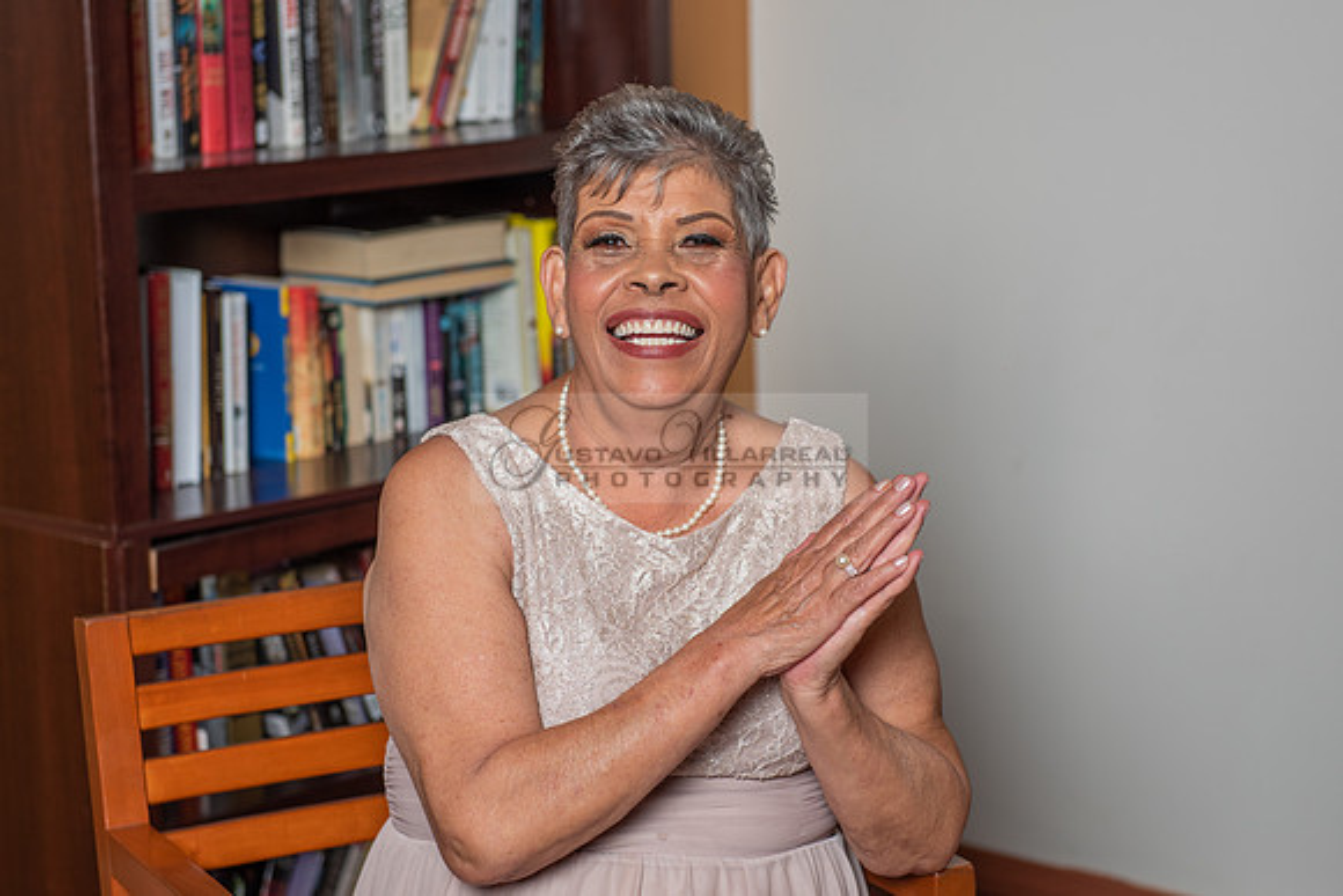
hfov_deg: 23.9
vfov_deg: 16.1
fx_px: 3169
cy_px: 484
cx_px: 680
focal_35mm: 85
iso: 200
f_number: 4
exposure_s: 1/200
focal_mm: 70
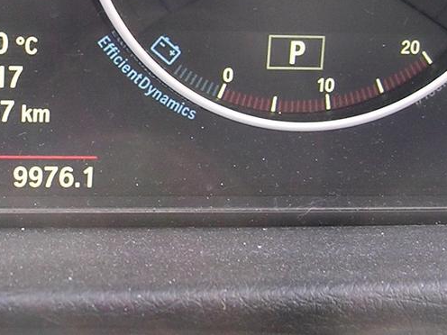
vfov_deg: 14.9
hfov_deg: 19.3
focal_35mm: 98
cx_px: -35
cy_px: 33
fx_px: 1265
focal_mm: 5.8
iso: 100
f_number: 2.8
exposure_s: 1/13.6
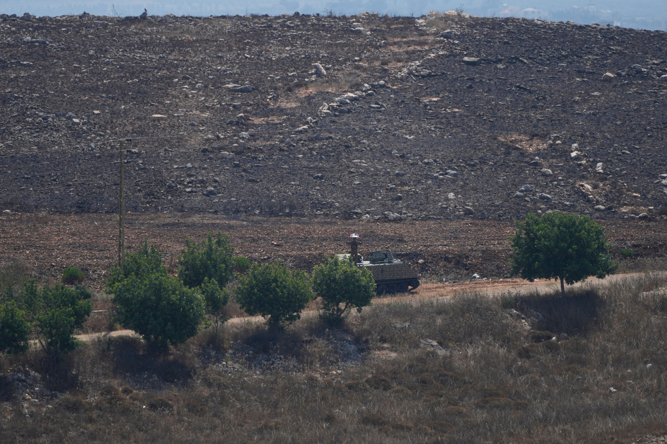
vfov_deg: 3.4
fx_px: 7408
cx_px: 334
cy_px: 222
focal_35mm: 400
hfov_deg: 5.2
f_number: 8
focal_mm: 400
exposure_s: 1/1600
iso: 320
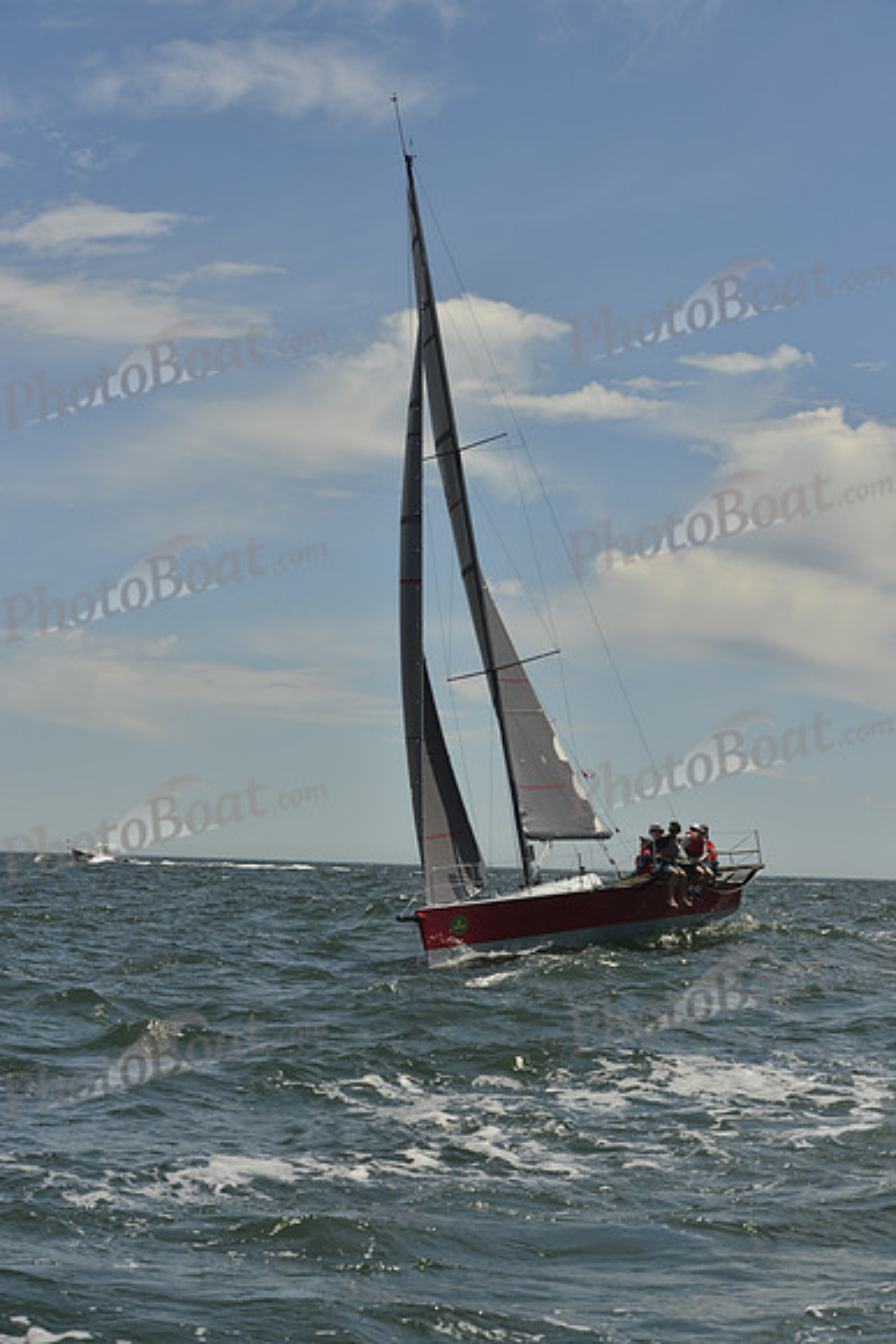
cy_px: 672
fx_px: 3805
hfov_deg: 13.4
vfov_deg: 20.0
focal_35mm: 102
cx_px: 448
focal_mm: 102
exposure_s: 1/1600
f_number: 10
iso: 280
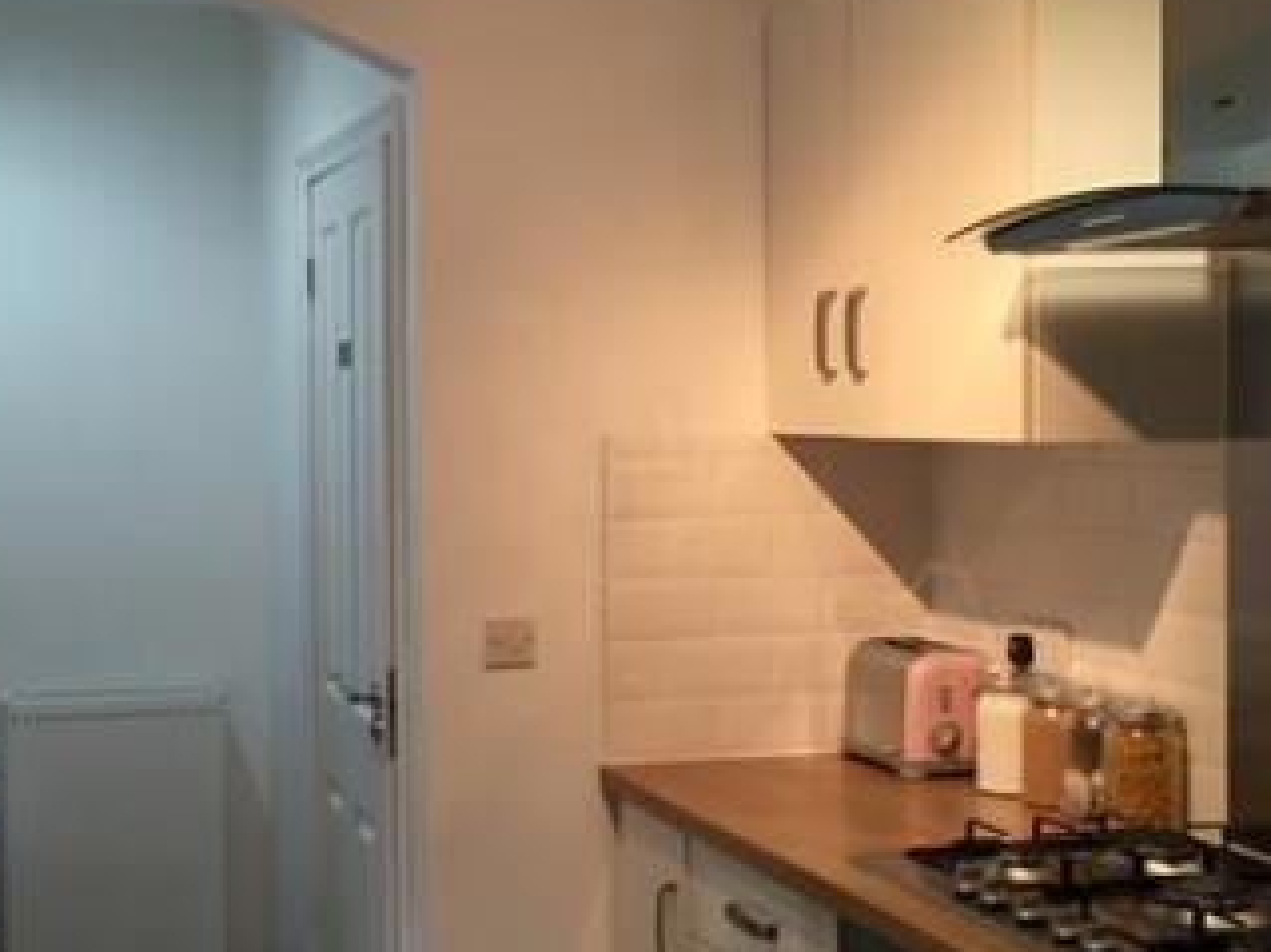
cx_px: 404
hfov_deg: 35.8
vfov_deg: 27.5
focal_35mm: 53
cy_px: 492
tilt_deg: -1.8
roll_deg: +0.2
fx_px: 1945
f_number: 2.2
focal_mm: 4.15
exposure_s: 1/33
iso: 100
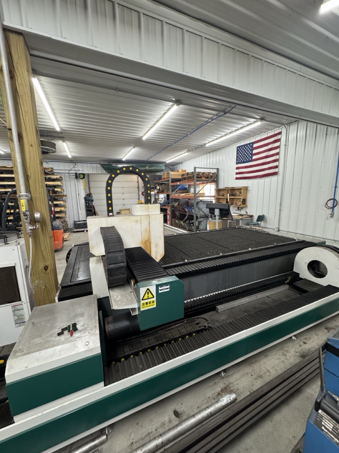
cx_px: 170
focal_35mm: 14
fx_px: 183
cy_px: 226
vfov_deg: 102.1
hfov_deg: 85.7
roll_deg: +1.1
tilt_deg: -10.5
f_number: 2.2
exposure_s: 1/120
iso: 320
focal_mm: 2.22
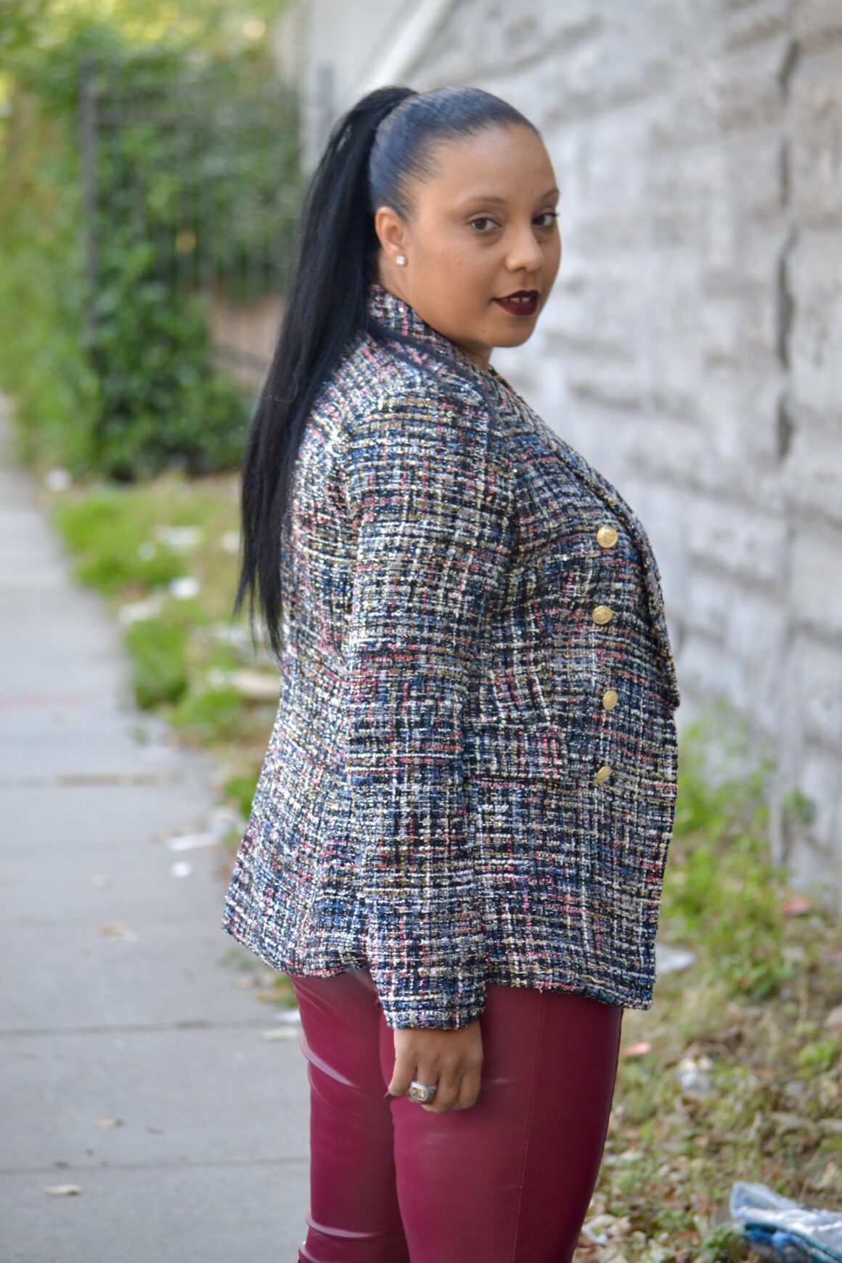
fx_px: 4841
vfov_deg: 14.9
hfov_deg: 9.9
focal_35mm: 138
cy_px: 632
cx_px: 421
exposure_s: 1/60
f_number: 4.5
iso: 640
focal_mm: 92
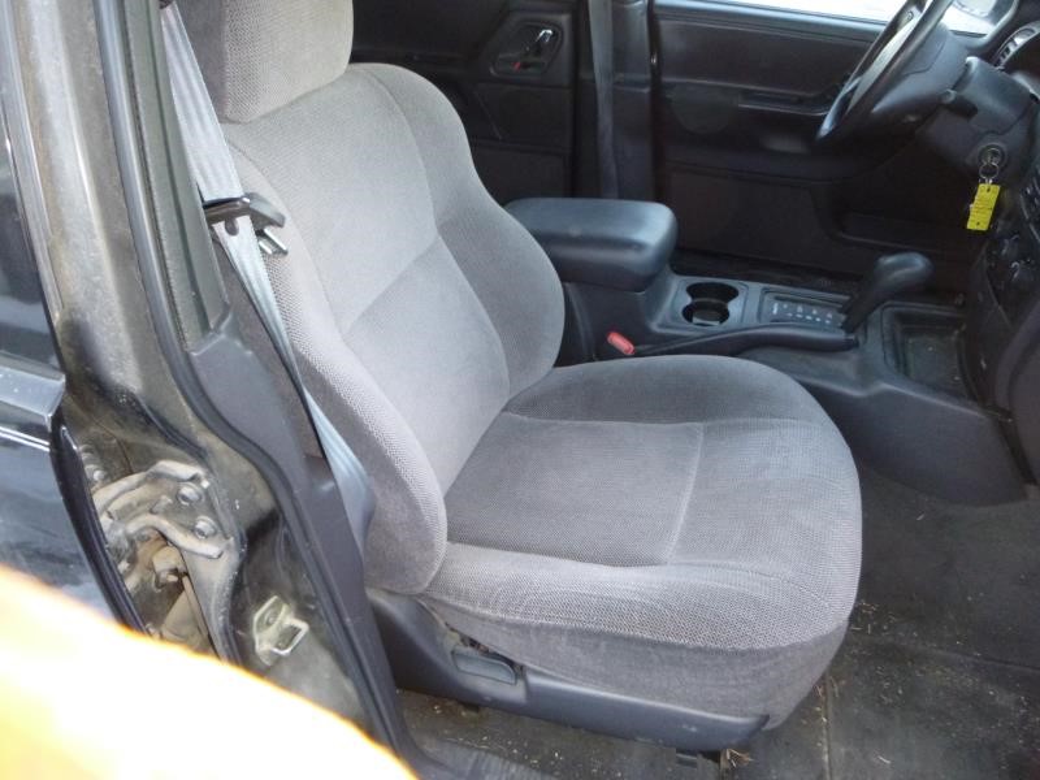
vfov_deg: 54.9
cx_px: 520
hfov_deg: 69.4
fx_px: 751
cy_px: 390
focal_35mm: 25
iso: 400
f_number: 3.9
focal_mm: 4.5
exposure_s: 1/60
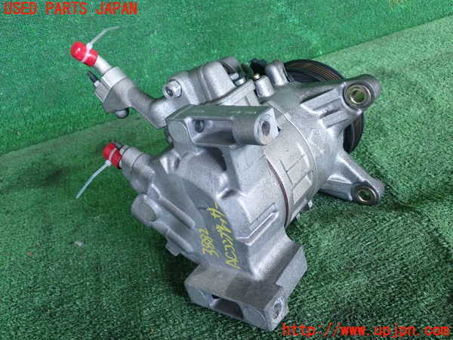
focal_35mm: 36
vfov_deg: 39.7
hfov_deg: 51.4
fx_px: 471
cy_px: 170
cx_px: 226
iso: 500
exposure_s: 1/125
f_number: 2.5
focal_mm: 6.37
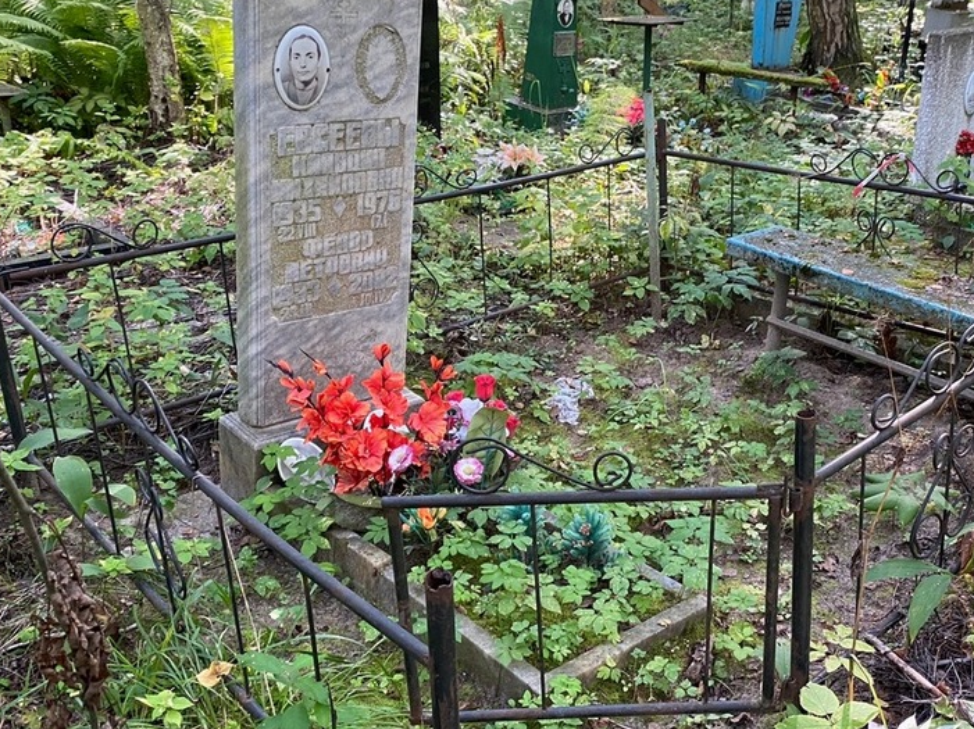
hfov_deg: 48.7
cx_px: 585
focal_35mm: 38
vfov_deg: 37.7
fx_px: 1069
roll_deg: -1.6
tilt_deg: -22.6
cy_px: 376
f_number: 1.8
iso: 125
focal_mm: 4.25
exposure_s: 1/92
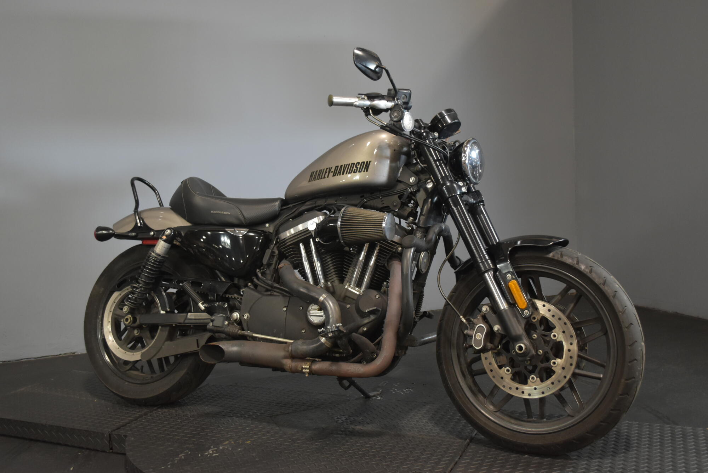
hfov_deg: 53.1
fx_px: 708
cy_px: 236
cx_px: 354
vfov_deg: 36.9
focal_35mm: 36
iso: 1100
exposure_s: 1/30
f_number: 4
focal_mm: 24
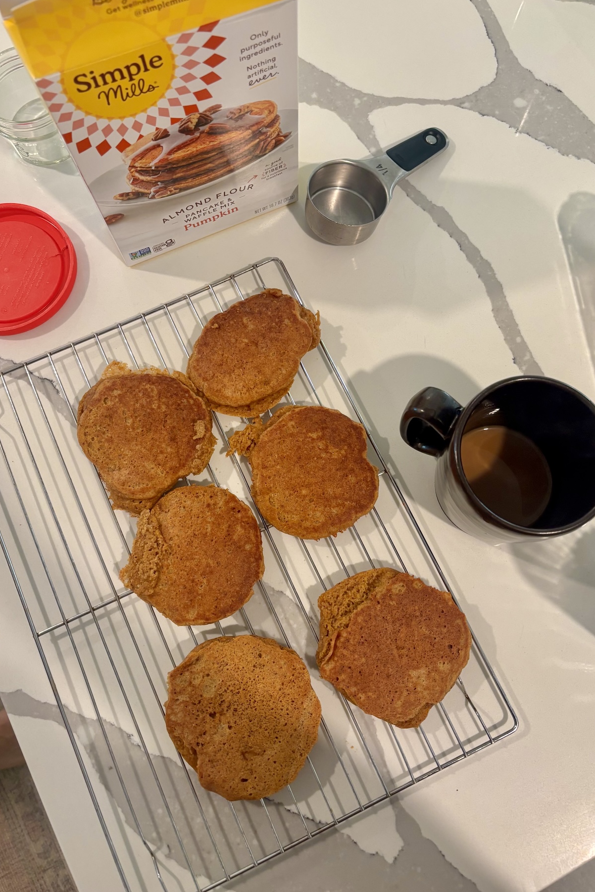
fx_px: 694
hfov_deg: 46.4
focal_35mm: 28
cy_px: 433
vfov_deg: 65.5
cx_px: 300
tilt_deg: -75.7
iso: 160
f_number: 1.6
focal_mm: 5.96
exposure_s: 1/60
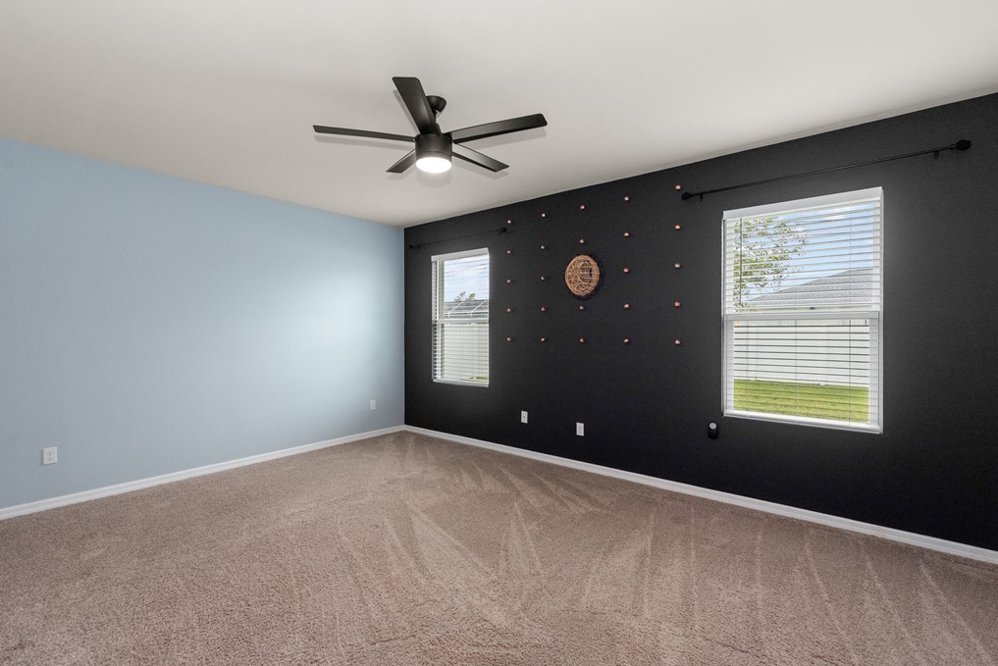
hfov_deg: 96.7
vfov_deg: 73.8
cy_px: 336
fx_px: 444
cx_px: 479
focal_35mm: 16
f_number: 8
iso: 500
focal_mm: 15
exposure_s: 1/125
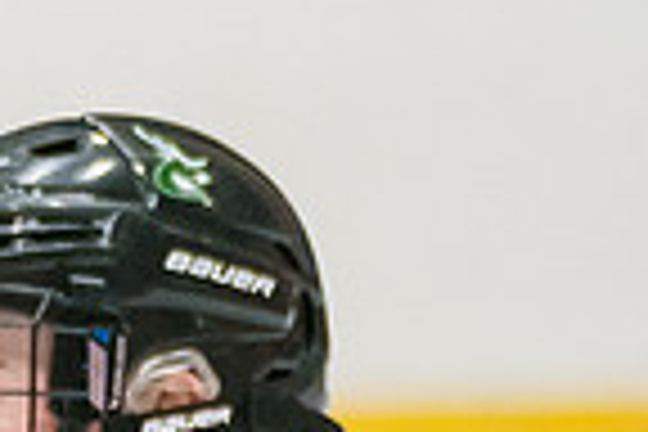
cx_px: -48
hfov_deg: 1.5
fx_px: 24280
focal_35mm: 1349
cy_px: 633
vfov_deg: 1.0
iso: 3200
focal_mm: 166
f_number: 3.2
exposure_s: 1/1000
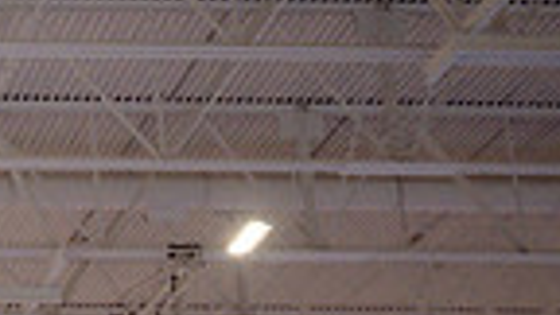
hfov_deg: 13.9
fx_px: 2094
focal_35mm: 141
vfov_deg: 8.5
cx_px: -371
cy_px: 380
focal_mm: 30.5
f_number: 3.5
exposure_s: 1/400
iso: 1600
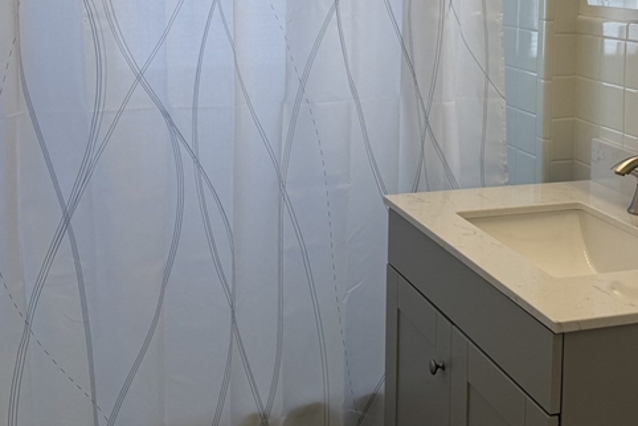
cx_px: 416
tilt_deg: -6.0
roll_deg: -0.3
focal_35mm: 53
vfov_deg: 24.9
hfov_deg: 37.2
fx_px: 940
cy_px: 52
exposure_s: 1/167
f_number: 1.78
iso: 64
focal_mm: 6.76
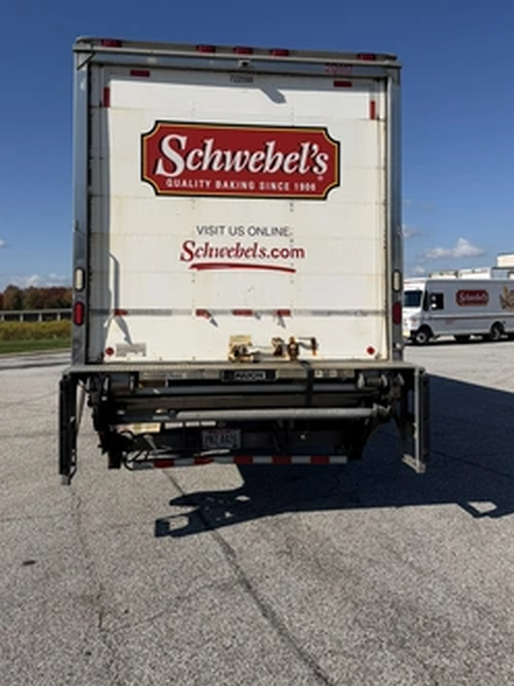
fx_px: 575
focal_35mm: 29
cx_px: 242
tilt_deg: +3.6
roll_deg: +2.0
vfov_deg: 61.3
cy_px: 282
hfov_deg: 48.2
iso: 80
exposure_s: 1/9091
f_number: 1.78
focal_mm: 6.76
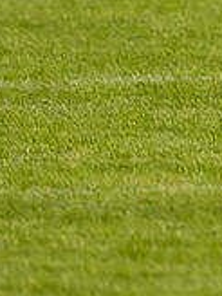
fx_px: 26970
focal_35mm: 3154
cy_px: -393
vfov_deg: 0.6
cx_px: 782
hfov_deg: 0.5
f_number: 6.3
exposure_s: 1/1000
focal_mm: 448
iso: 800
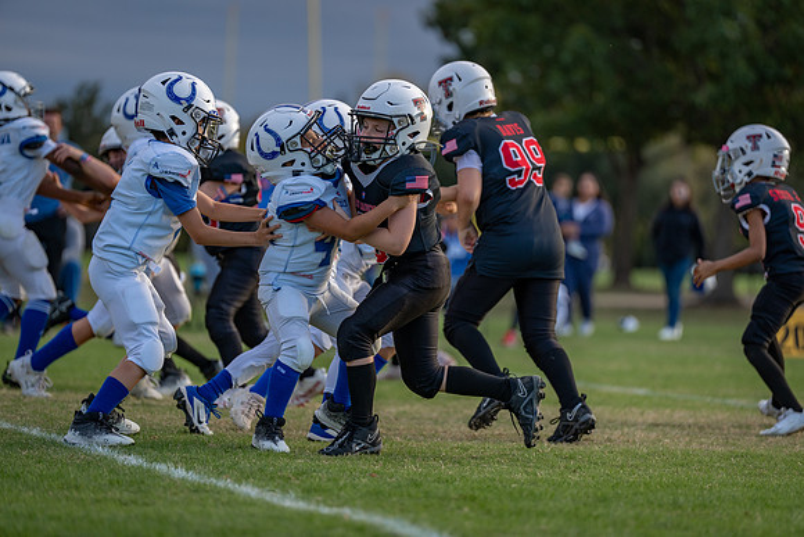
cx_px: 402
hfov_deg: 10.3
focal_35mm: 200
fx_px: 4468
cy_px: 268
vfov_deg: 6.9
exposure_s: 1/1250
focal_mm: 200
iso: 200
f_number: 2.8
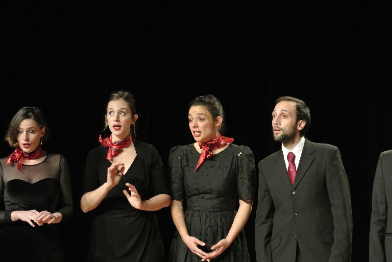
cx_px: 196
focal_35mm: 138
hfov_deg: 14.8
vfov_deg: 10.0
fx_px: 1504
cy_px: 131
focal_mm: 51.2
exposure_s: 1/60
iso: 2500
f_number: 4.2
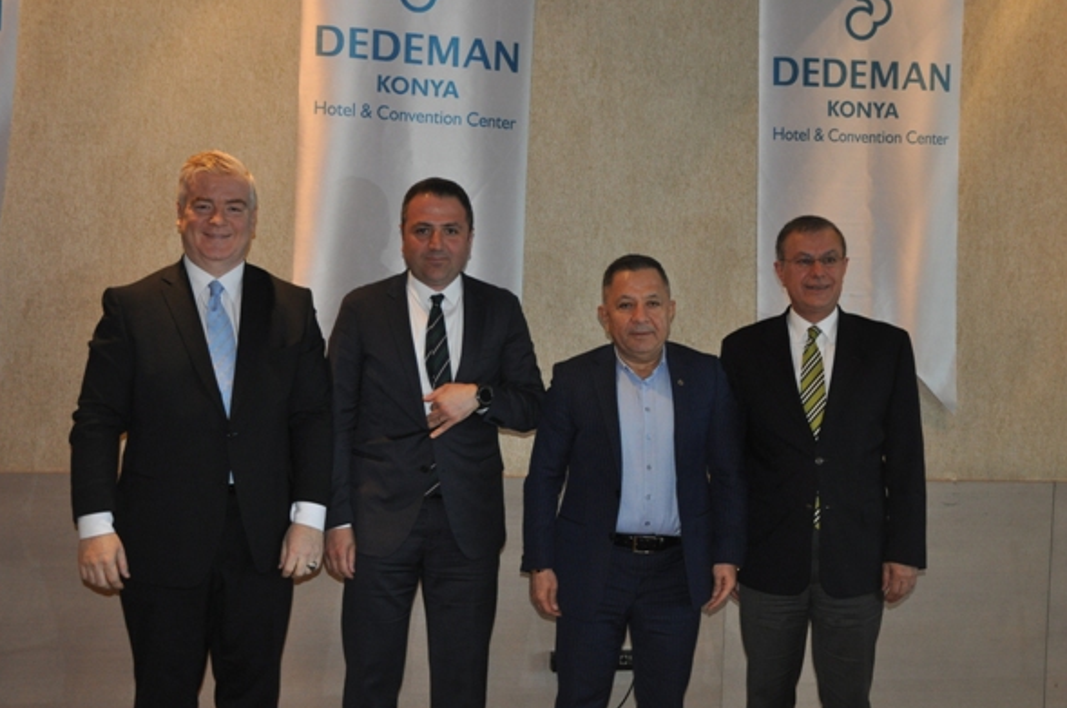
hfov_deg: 39.2
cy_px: 356
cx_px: 574
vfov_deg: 26.6
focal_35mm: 51
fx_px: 1496
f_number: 4
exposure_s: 1/60
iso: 800
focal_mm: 31
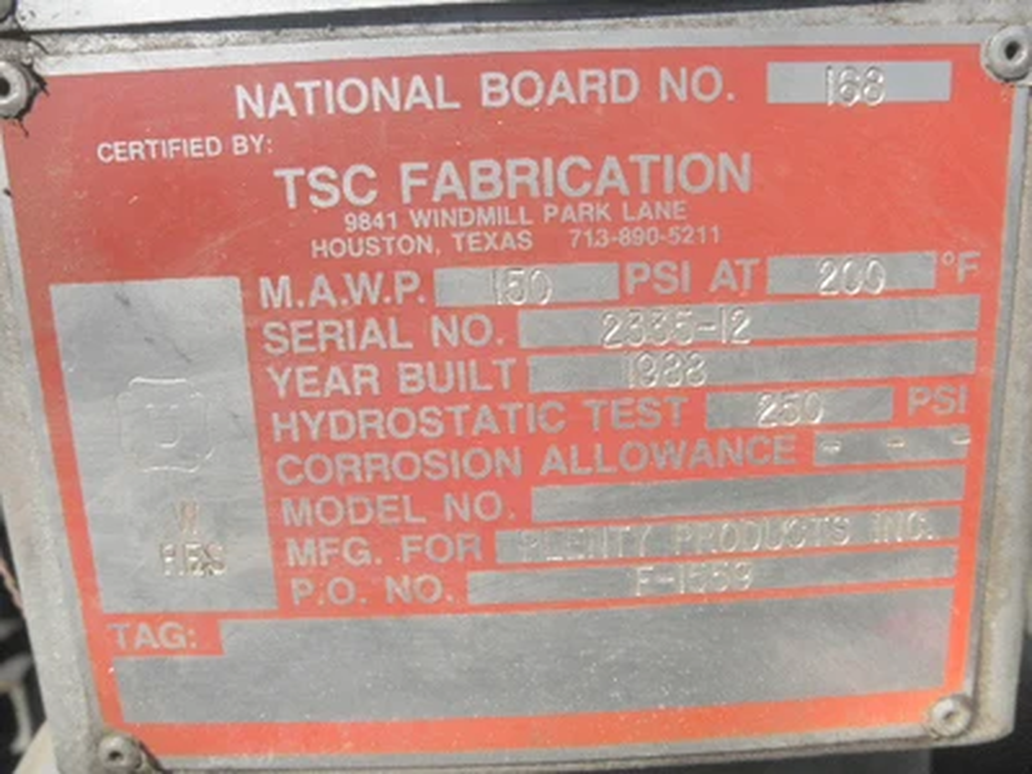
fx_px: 835
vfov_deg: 49.7
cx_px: 516
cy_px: 387
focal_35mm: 28
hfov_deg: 63.4
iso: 64
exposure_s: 1/125
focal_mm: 5
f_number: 8.5
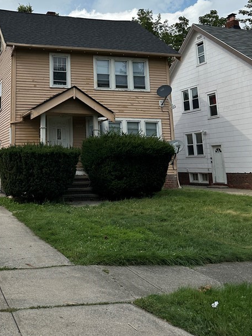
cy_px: 78
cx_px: 45
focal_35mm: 40
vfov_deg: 44.9
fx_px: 388
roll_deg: +0.8
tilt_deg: +13.0
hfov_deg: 34.7
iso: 80
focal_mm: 6.86
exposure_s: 1/8197
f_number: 1.78
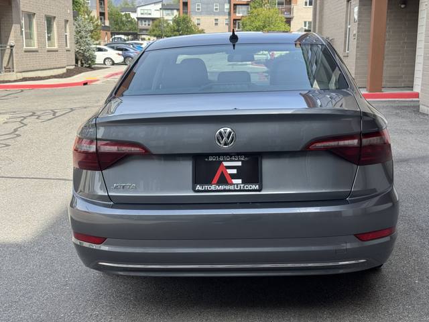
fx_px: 595
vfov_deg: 30.3
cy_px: 161
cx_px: 214
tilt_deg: -11.1
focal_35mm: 48
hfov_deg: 39.7
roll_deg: -0.6
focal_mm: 6.76
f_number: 1.78
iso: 64
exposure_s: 1/1312
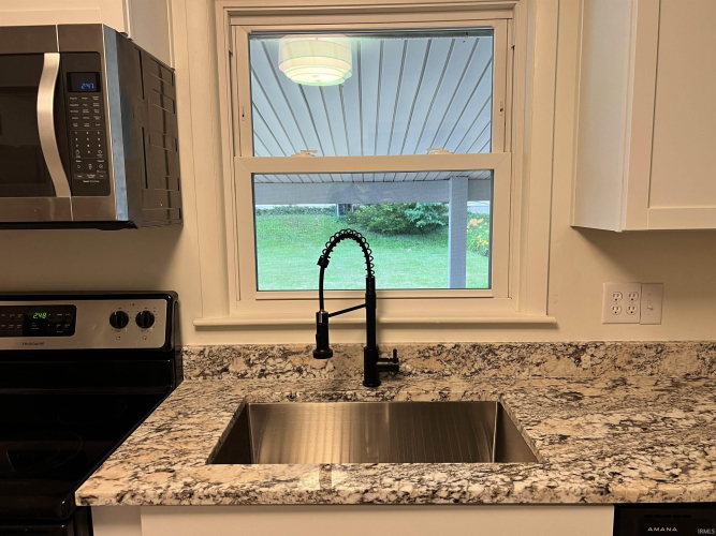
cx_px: 358
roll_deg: +0.2
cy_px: 268
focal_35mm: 26
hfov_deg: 67.3
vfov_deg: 53.0
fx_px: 538
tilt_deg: -8.9
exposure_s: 1/60
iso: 100
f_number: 1.5
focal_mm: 5.7
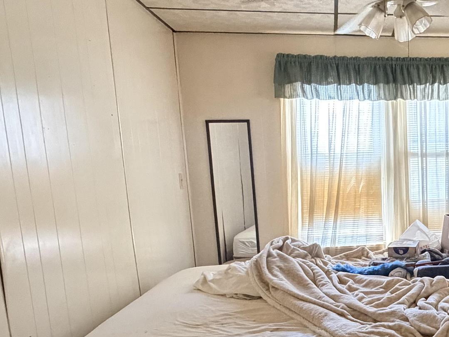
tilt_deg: -11.5
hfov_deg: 42.5
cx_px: 413
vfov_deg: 35.0
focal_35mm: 40
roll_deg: +1.0
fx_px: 519
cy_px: 260
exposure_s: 1/60
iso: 640
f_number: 2.2
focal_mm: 2.22
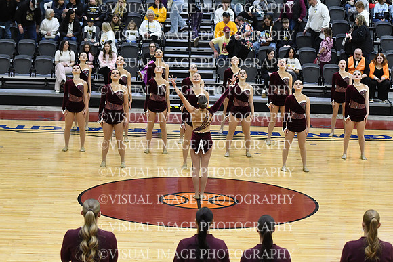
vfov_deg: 13.0
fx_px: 1146
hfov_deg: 19.5
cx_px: 196
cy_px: 131
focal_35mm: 105
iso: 4000
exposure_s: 1/400
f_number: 3.5
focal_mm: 70
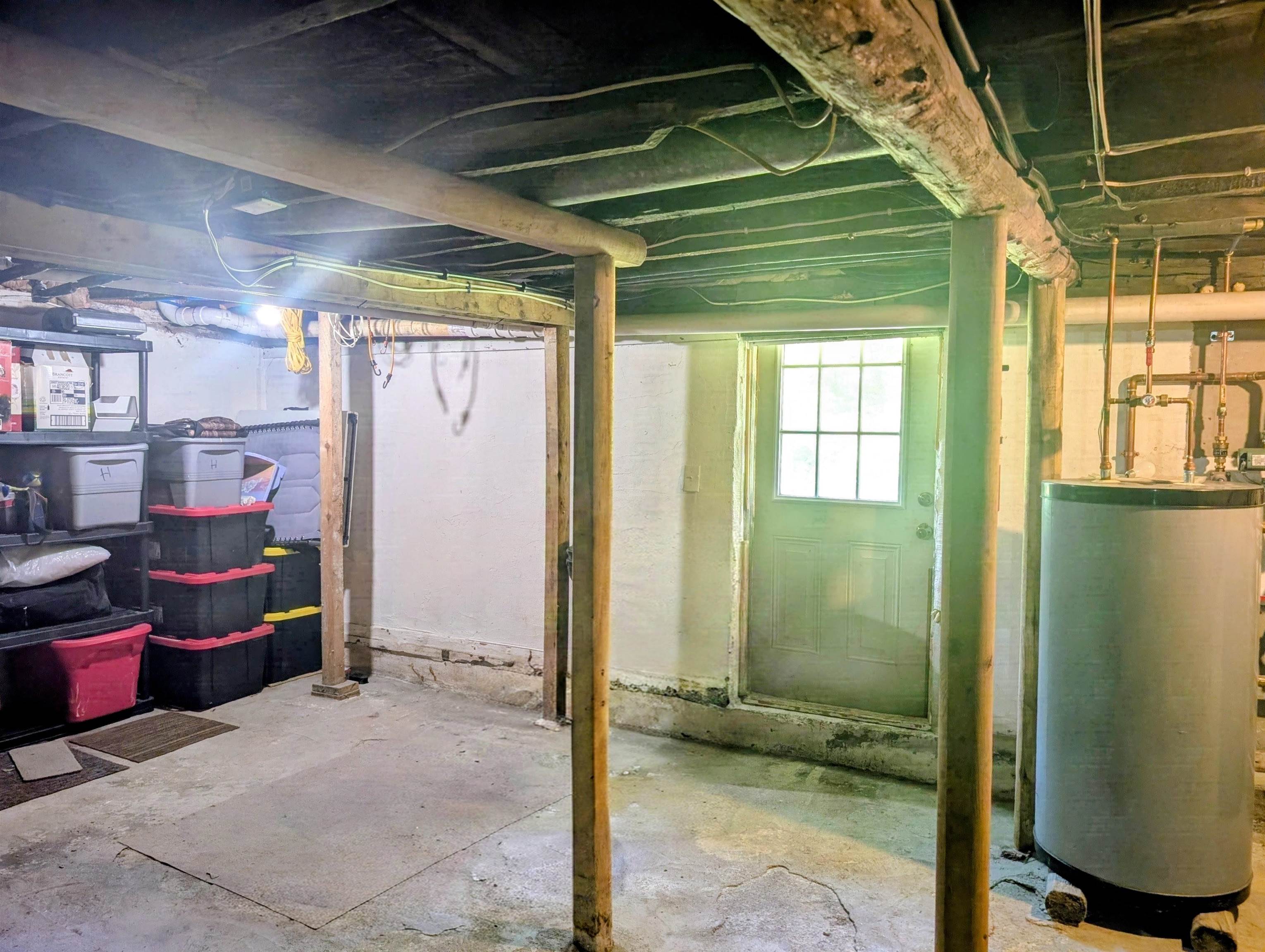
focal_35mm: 24
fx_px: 878
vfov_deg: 56.9
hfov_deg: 71.5
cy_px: 476
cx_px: 632
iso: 117
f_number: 1.68
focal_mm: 6.9
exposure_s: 1/24
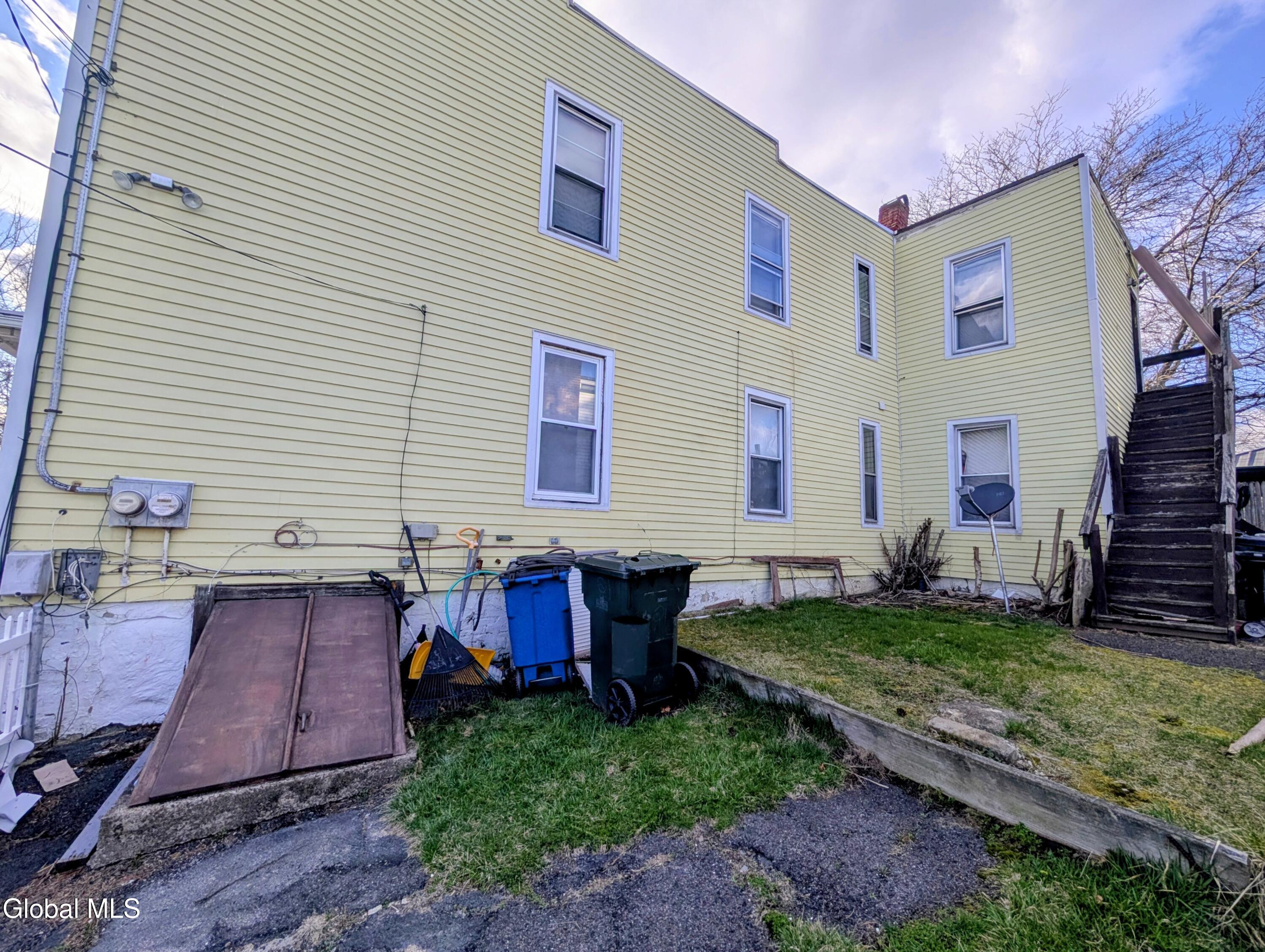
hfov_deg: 110.5
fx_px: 439
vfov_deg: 94.6
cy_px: 476
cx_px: 632
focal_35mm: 12
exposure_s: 1/2439
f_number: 1.7
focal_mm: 2.02
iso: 52
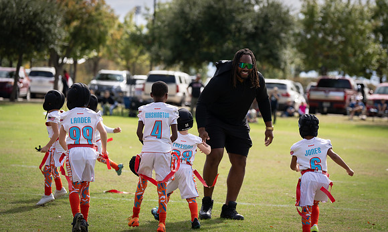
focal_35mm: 121
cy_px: 88
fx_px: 1259
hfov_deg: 17.5
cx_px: 216
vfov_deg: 10.5
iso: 100
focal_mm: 105
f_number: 2.8
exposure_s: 1/1600
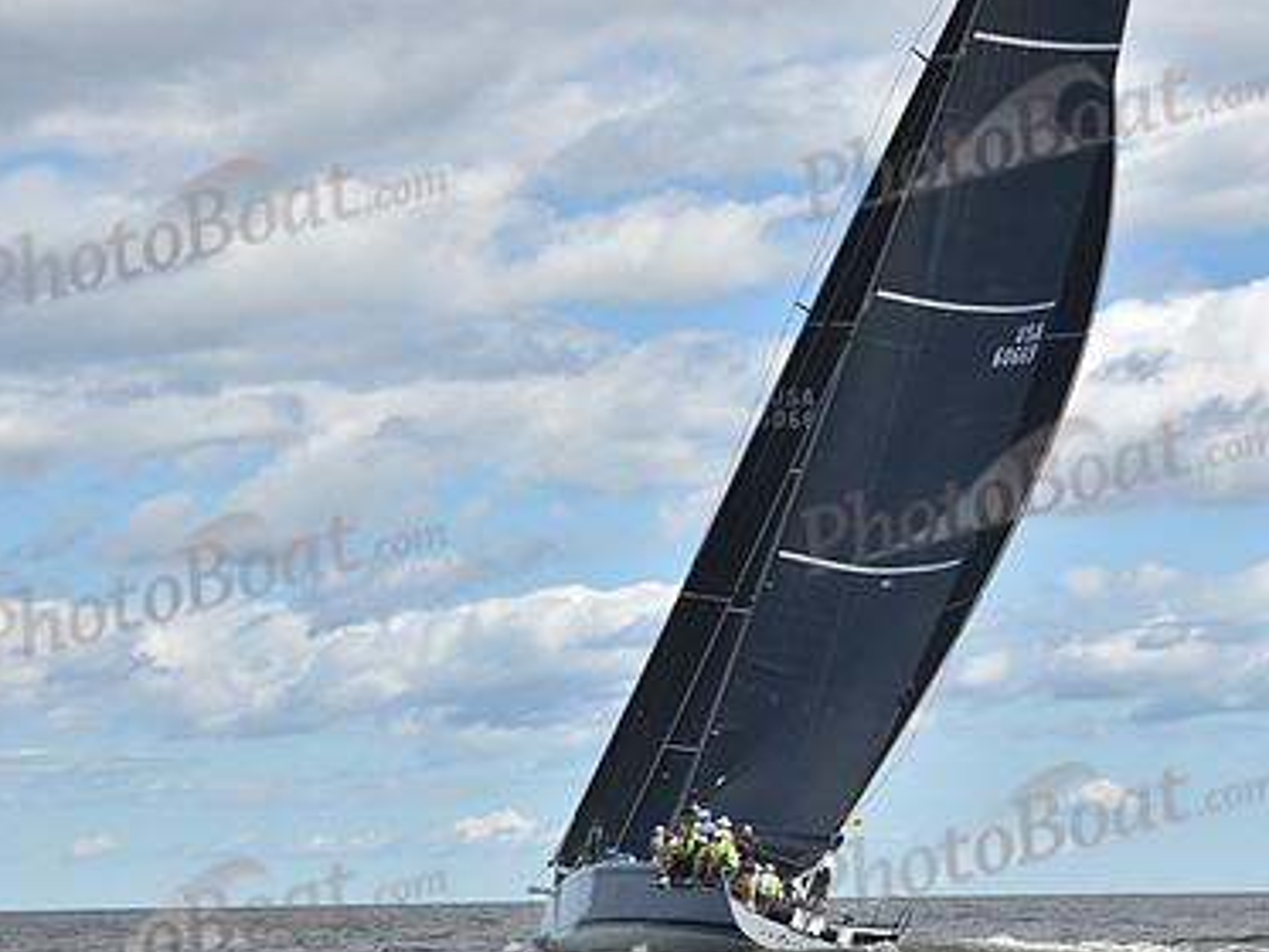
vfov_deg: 10.4
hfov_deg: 13.9
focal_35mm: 142
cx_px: 624
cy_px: 360
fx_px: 5207
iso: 250
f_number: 8
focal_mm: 95
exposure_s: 1/1000
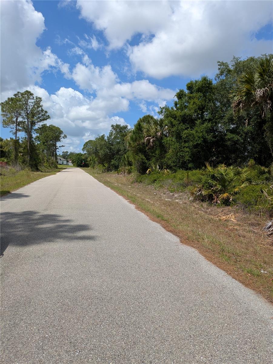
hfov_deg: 54.9
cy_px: 182
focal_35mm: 25
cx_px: 136
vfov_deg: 69.4
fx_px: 263
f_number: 1.89
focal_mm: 5.43
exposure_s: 1/3226
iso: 49
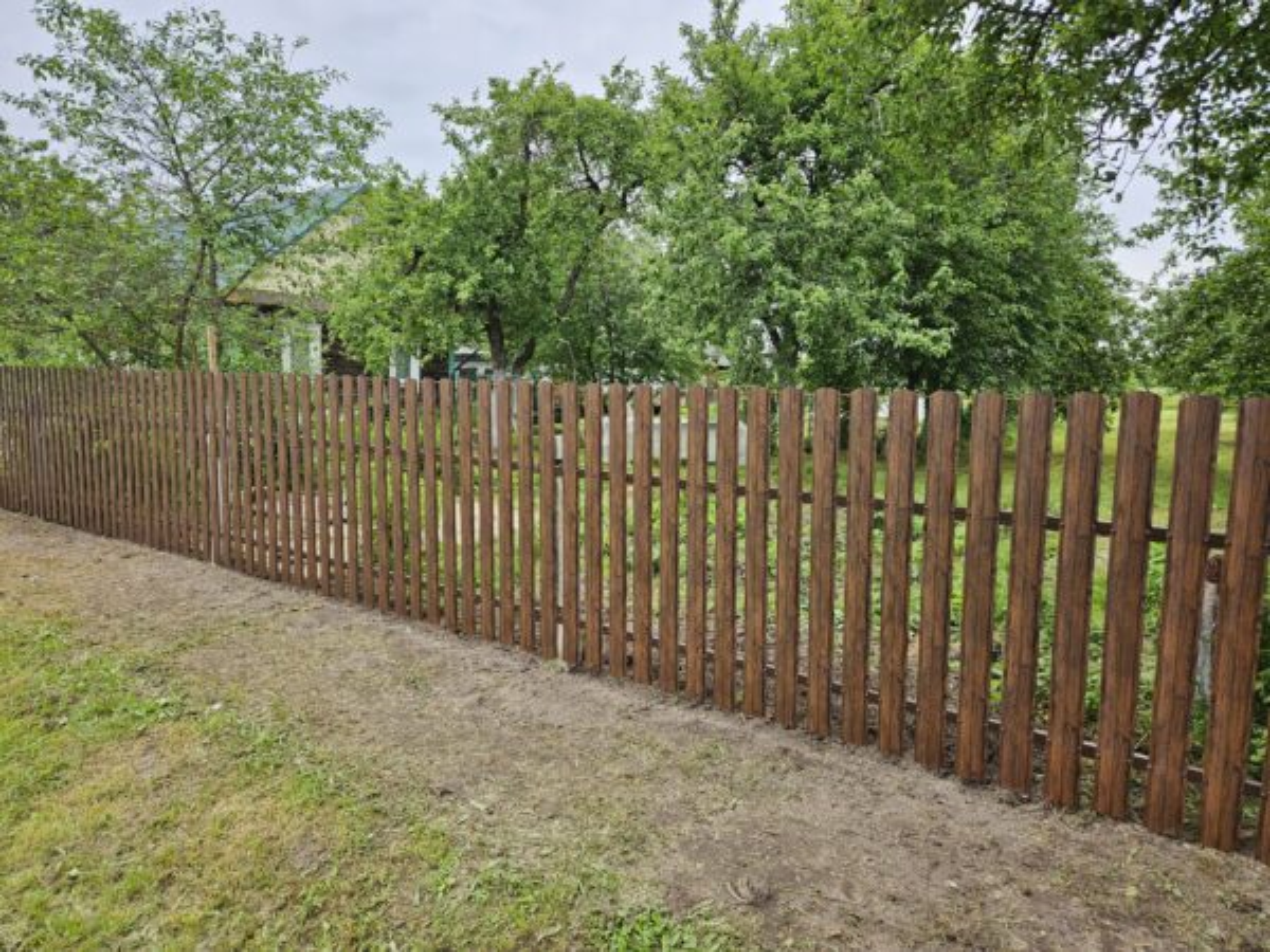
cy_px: 476
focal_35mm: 23
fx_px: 844
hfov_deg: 73.9
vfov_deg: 58.9
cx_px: 635
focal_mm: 5.4
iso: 25
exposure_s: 1/417
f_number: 1.8
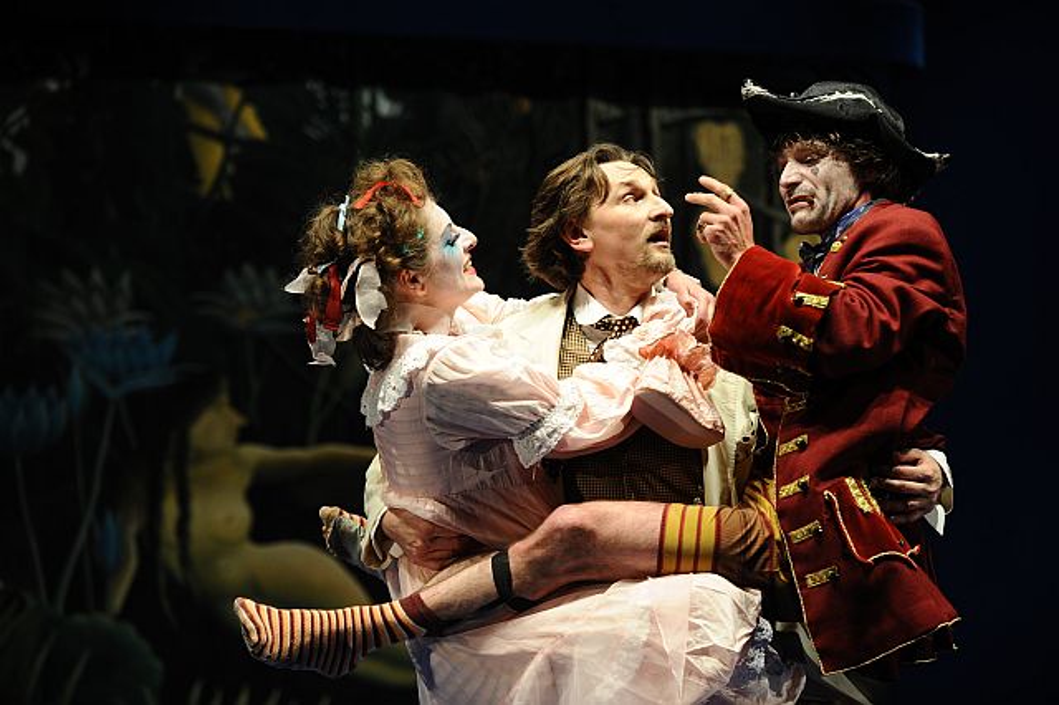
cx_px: 530
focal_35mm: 110
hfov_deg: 18.6
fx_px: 3234
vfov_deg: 12.4
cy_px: 352
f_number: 2.8
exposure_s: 1/500
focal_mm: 110
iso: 1600
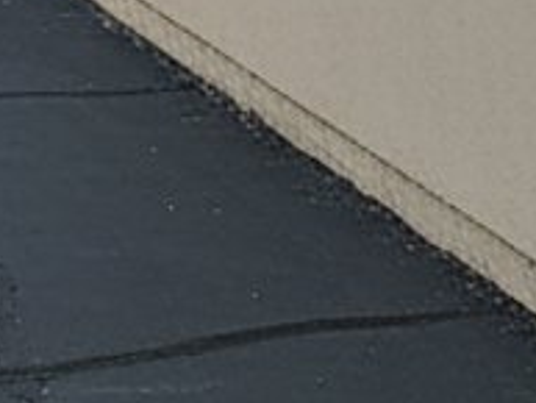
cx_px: 47
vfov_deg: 8.6
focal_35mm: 143
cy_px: -828
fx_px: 2216
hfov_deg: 13.7
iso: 987
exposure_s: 1/1473
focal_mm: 6.4
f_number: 1.8
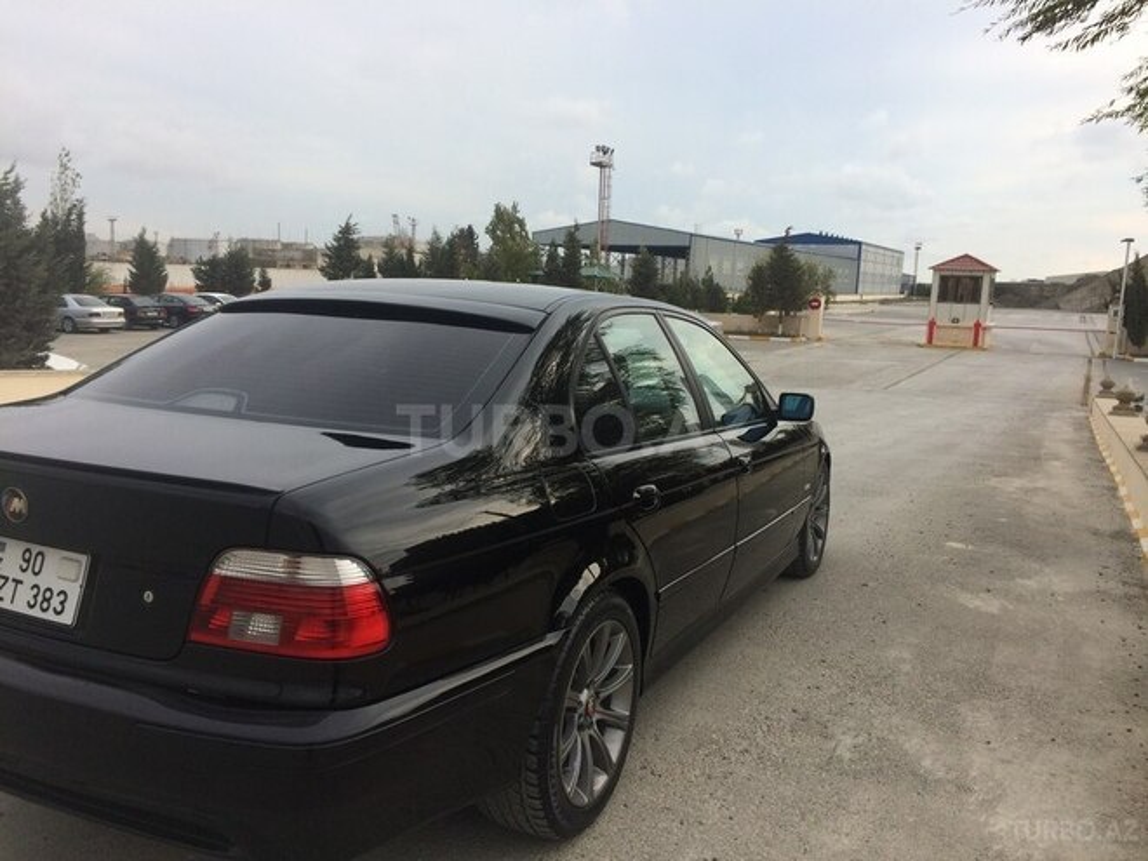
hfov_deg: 61.7
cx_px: 574
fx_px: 962
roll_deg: -3.3
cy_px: 430
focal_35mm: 29
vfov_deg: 48.2
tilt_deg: -8.6
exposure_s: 1/1414
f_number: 2.2
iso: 32
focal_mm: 4.15
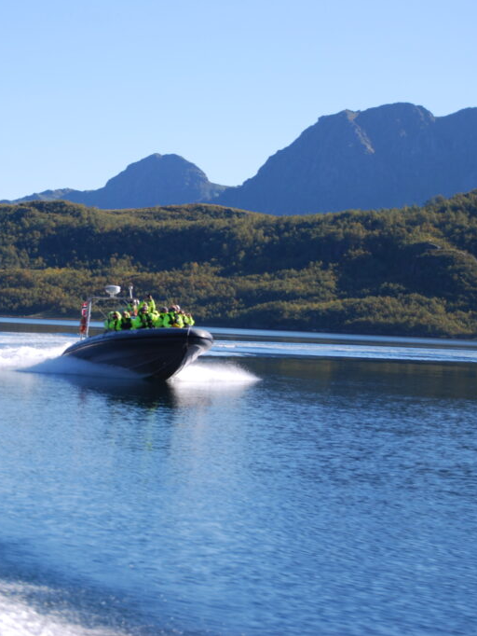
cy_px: 318
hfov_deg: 14.2
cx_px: 107
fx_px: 1910
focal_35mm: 104
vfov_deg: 18.9
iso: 100
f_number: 5.6
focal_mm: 48
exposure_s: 1/320
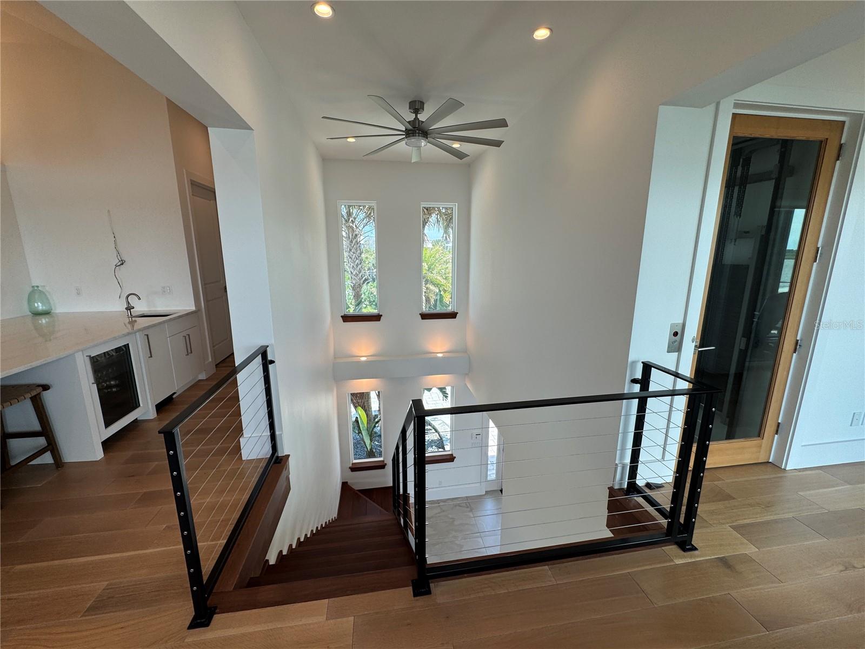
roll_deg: +0.3
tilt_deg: -11.7
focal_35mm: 14
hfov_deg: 102.1
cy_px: 324
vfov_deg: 85.7
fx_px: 350
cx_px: 432
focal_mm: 2.22
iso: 40
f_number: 2.2
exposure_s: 1/175
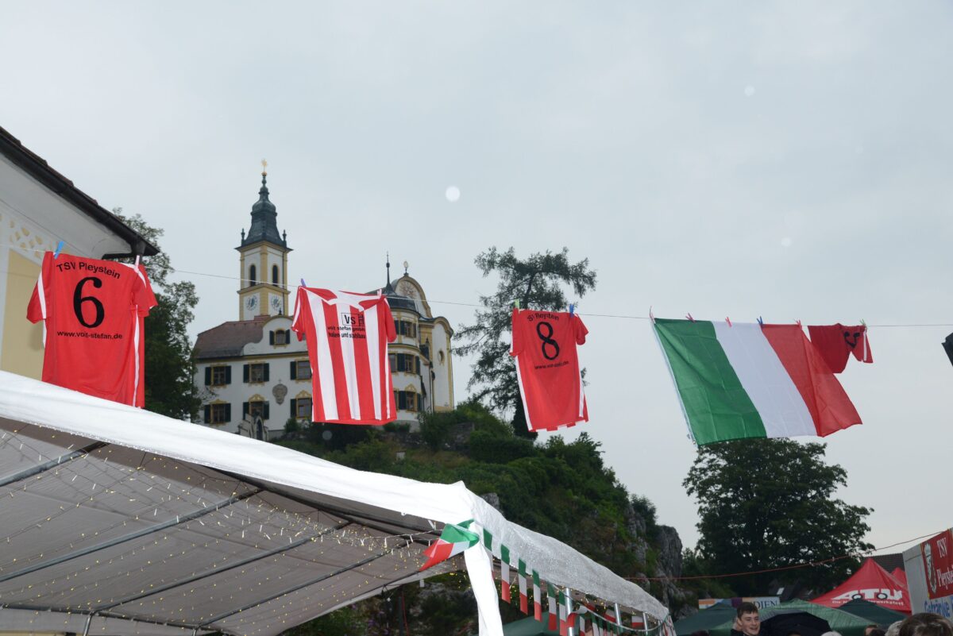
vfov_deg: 30.5
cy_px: 318
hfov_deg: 44.5
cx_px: 476
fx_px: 1165
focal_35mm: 44
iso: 1250
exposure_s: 1/250
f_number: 8
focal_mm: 44
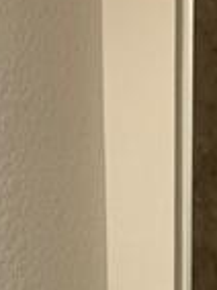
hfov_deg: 10.4
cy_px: 427
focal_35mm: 141
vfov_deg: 13.3
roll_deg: -2.0
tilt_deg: -11.5
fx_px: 1182
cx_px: 205
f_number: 1.6
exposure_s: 1/60
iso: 80
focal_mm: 5.96
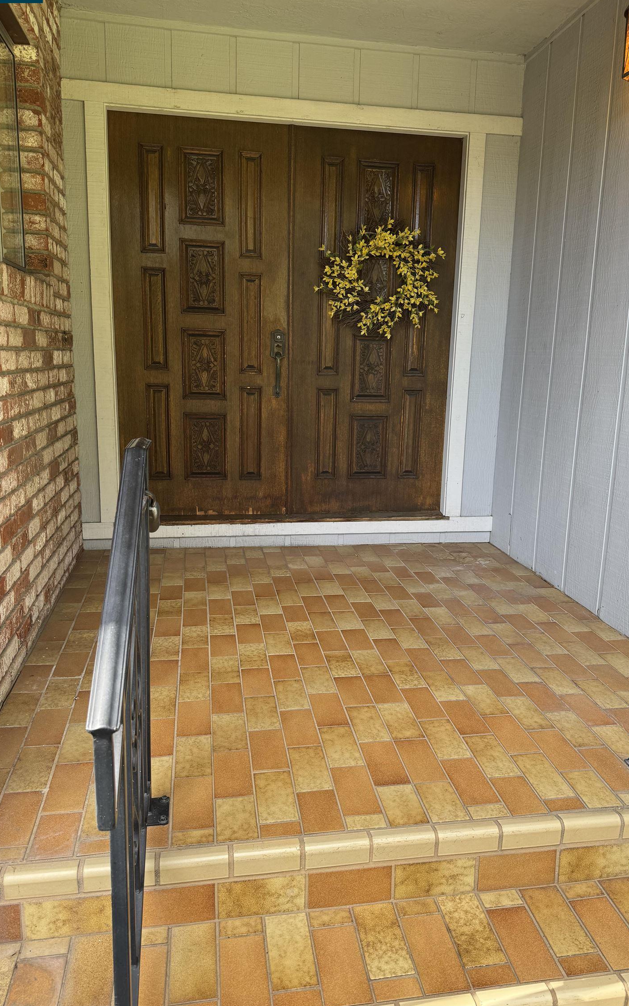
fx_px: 713
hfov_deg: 47.6
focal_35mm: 26
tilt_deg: -12.3
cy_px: 495
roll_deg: -1.4
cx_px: 339
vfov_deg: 70.4
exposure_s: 1/358
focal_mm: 6.76
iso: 80
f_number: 1.78
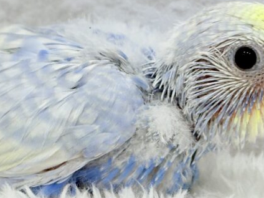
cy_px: 72
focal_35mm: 147
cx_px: 101
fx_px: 1121
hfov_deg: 13.4
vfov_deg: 10.1
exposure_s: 1/100
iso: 50
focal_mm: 5.96
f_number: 1.6
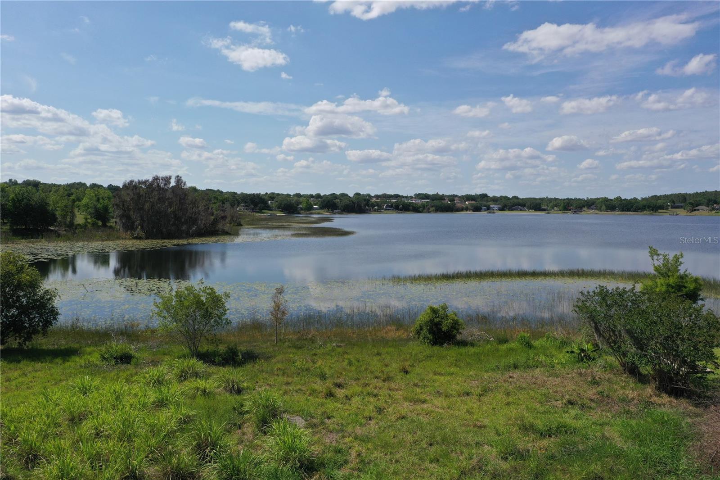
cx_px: 360
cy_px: 240
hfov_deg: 65.5
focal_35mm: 28
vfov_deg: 46.4
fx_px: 560
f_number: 6.3
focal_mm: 10.26
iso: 100
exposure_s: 1/640
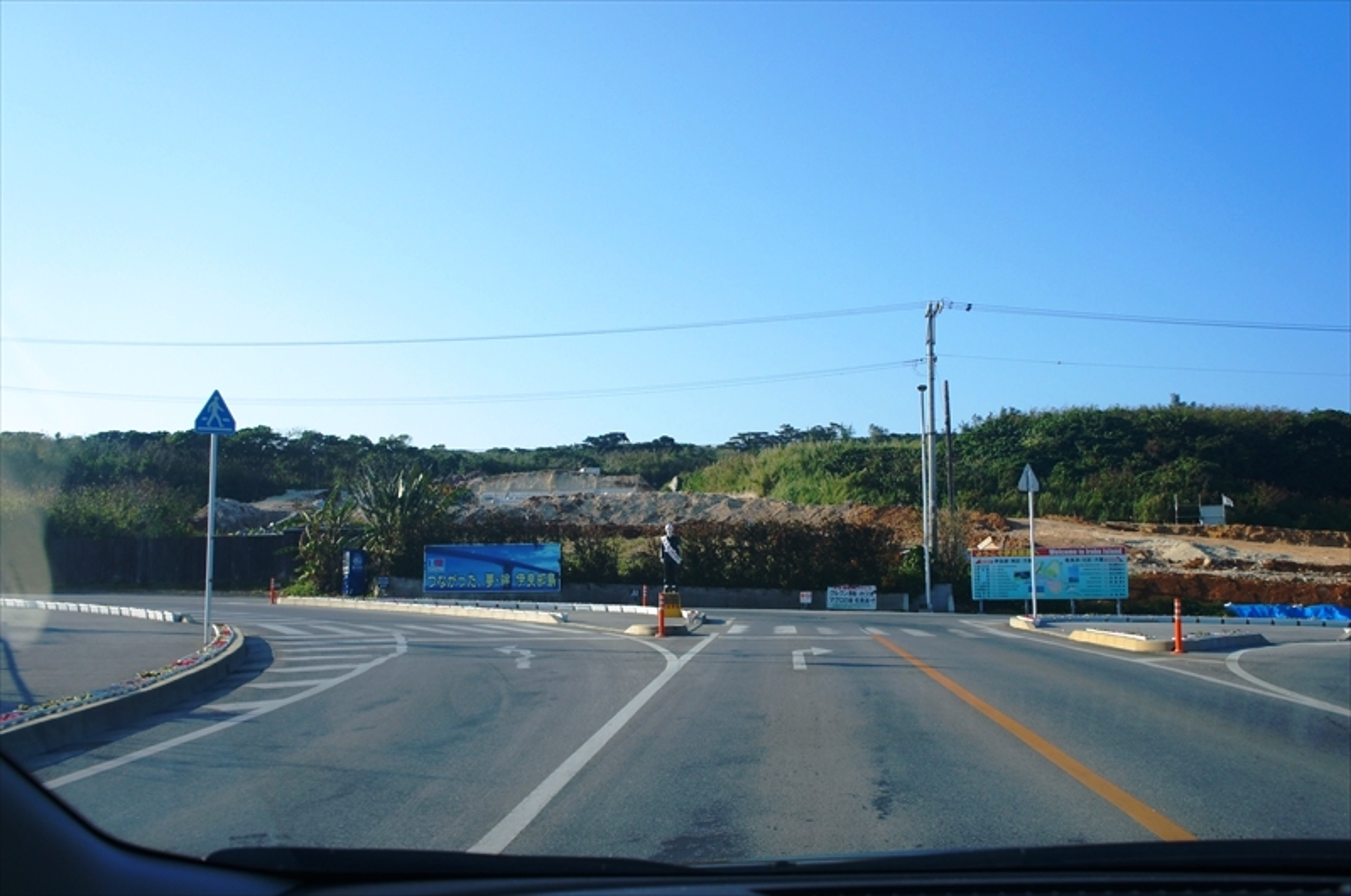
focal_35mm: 33
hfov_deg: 57.3
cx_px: 676
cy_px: 448
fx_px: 1237
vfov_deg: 39.9
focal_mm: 22
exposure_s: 1/500
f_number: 6.3
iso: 200
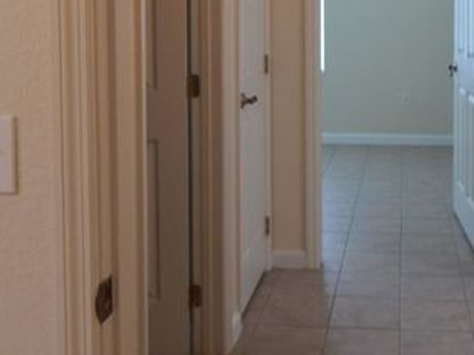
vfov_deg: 27.9
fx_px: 684
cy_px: 28
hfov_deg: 37.4
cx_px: 349
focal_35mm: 50
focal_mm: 4
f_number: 3
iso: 200
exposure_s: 1/30
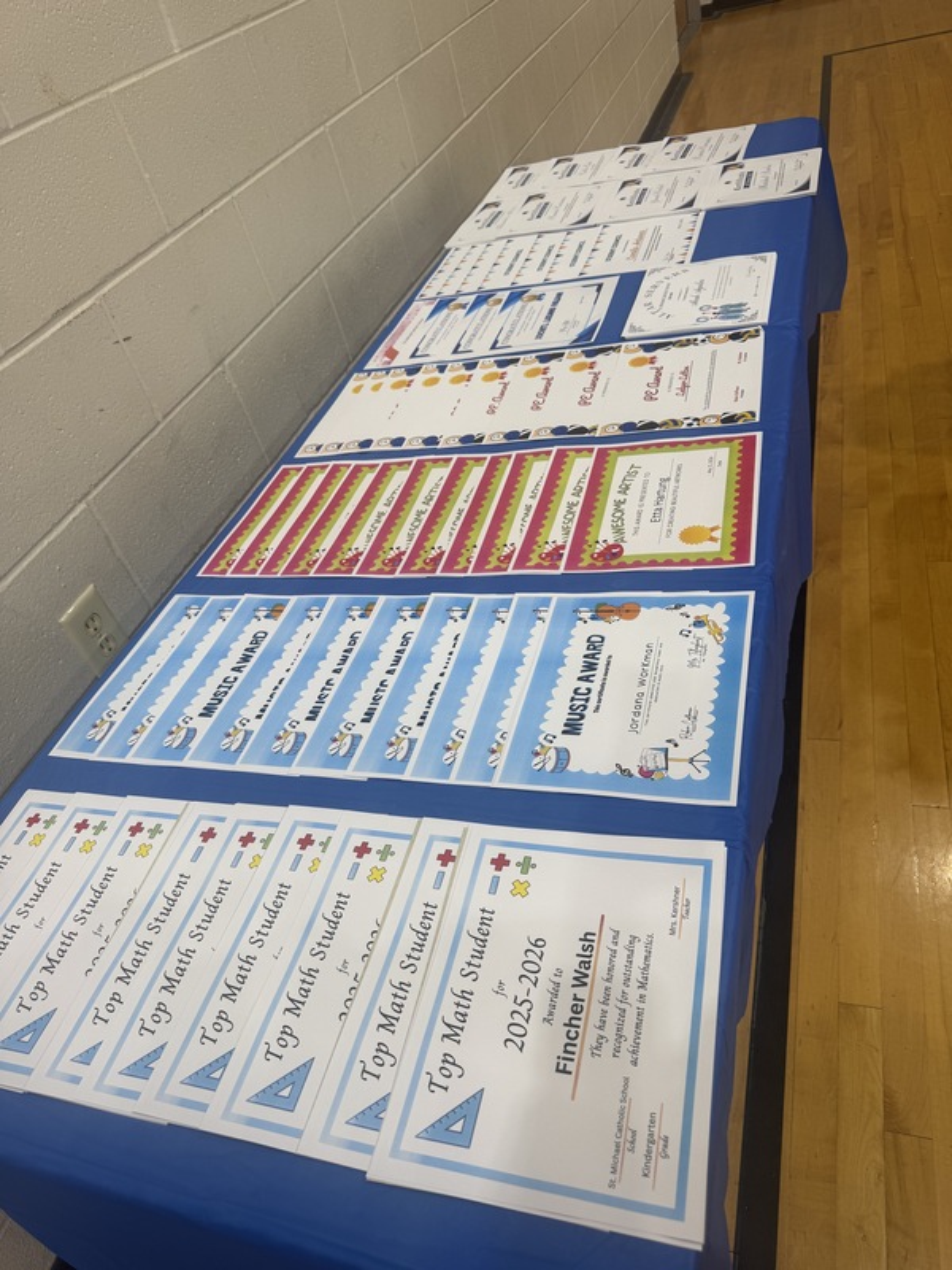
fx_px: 880
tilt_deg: -38.6
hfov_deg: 56.8
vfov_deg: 71.6
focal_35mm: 24
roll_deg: +19.4
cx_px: 476
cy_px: 635
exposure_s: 1/122
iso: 50
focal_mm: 6.76
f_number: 1.78
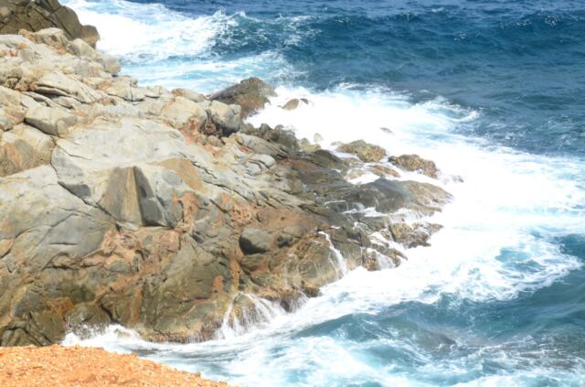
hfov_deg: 16.7
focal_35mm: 123
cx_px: 292
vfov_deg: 11.1
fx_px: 1993
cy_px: 194
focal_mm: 82
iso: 200
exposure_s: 1/80
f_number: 22
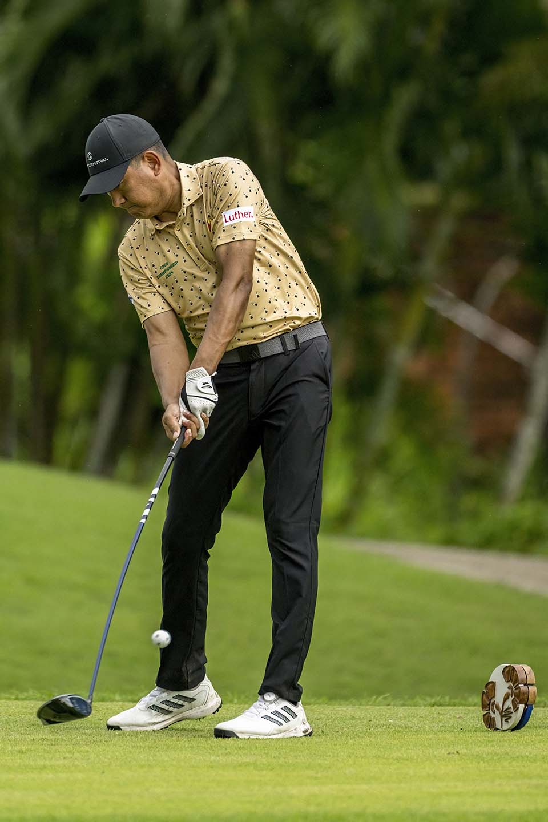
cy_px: 411
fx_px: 9133
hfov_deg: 3.4
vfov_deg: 5.2
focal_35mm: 400
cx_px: 274
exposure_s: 1/5000
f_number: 3.5
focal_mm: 400
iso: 3600
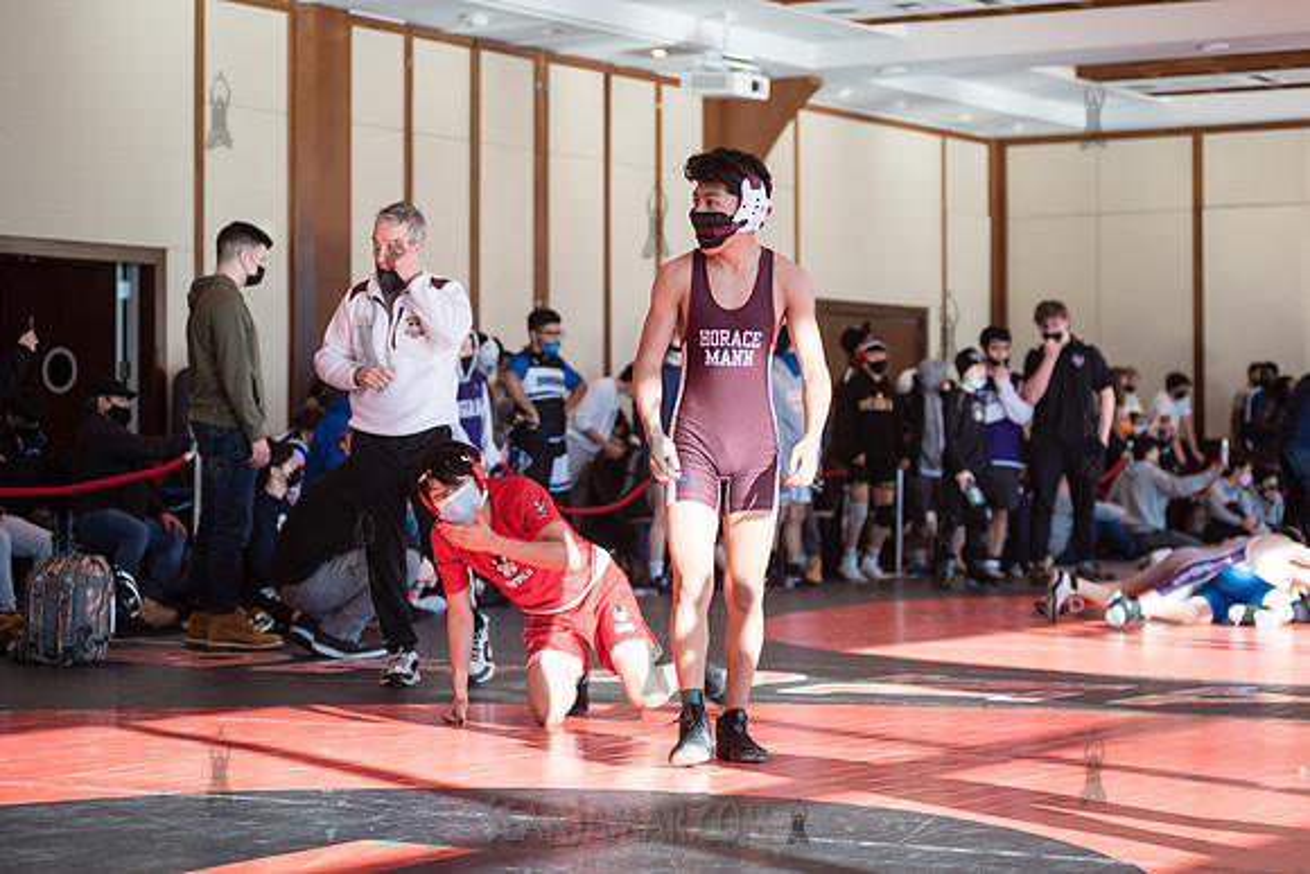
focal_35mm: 81
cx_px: 655
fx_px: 2966
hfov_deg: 24.9
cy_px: 437
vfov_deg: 16.8
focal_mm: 80
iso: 400
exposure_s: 1/400
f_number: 4
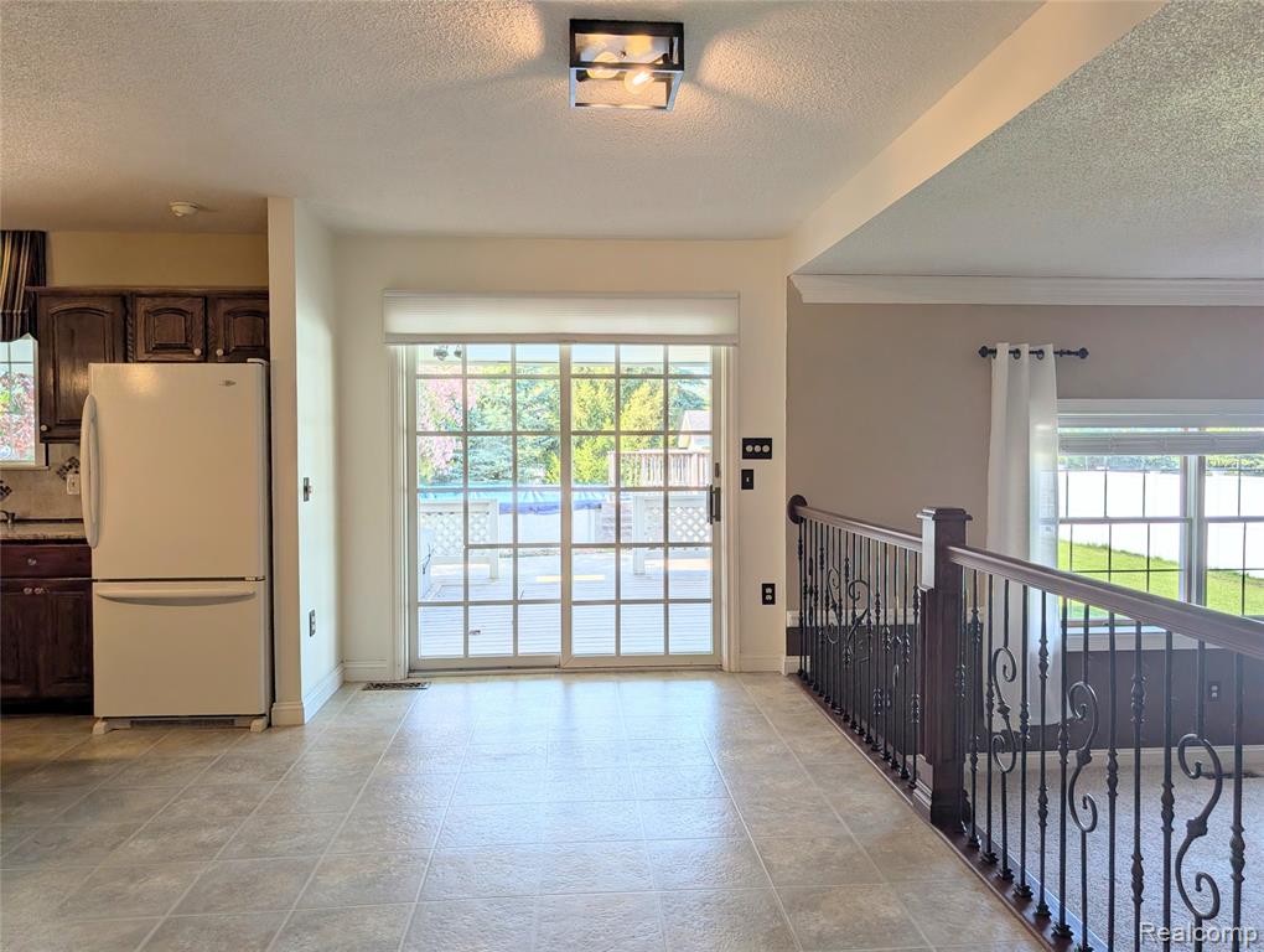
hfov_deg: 71.5
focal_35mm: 24
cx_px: 632
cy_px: 476
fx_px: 878
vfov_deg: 56.9
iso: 27
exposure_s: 1/854
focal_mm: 6.9
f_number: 1.68
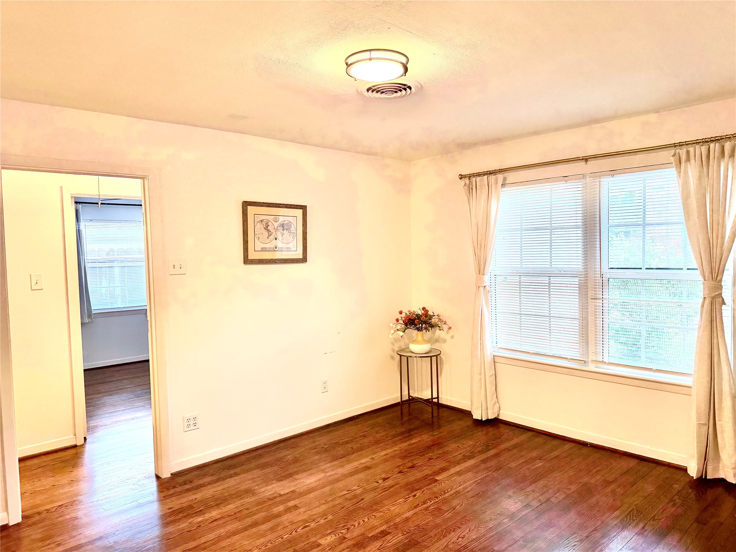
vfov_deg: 56.8
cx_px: 368
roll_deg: +1.6
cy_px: 276
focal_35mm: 24
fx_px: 510
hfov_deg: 71.6
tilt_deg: -2.4
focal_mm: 6.76
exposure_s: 1/120
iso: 250
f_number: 1.78
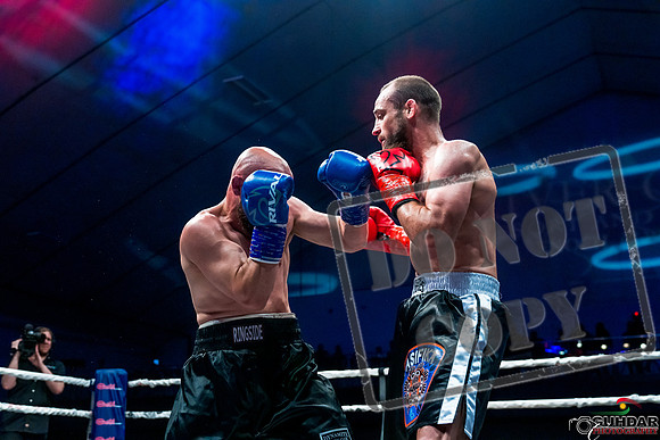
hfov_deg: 44.5
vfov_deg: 30.5
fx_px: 807
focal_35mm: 44
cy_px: 220
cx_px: 330
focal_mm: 44
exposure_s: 1/1000
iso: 4000
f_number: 4
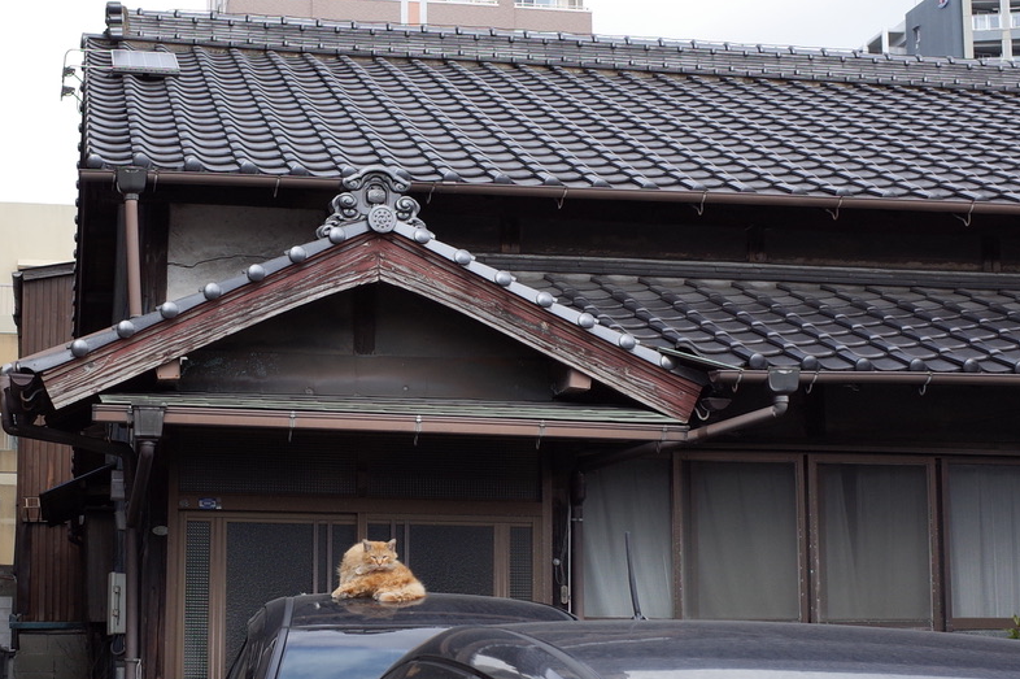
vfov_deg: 20.8
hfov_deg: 30.7
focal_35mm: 65
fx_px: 1840
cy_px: 451
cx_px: 329
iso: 200
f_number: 5.6
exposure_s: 1/400
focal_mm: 18.3
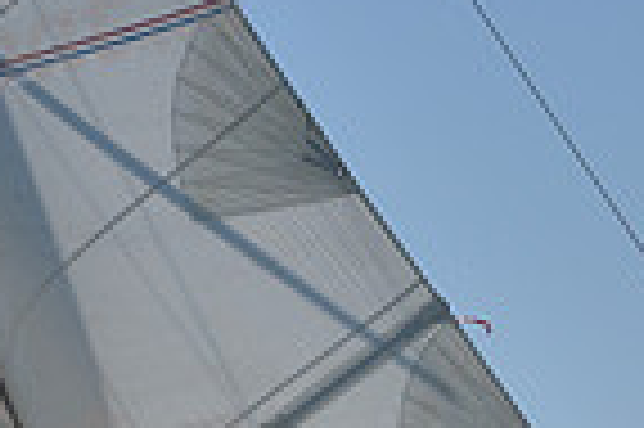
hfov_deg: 7.3
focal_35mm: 284
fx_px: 5075
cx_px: 482
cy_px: 660
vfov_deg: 4.8
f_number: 6.3
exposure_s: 1/1000
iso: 250
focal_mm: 70
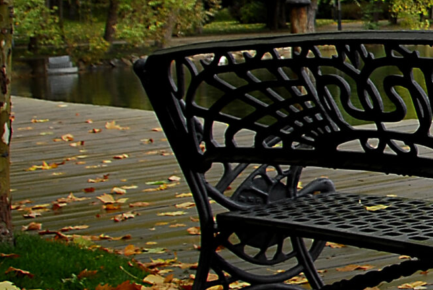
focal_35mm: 105
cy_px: 53
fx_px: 1265
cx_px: 745
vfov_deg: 13.0
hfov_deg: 16.6
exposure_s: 1/20
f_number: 6.3
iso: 100
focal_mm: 18
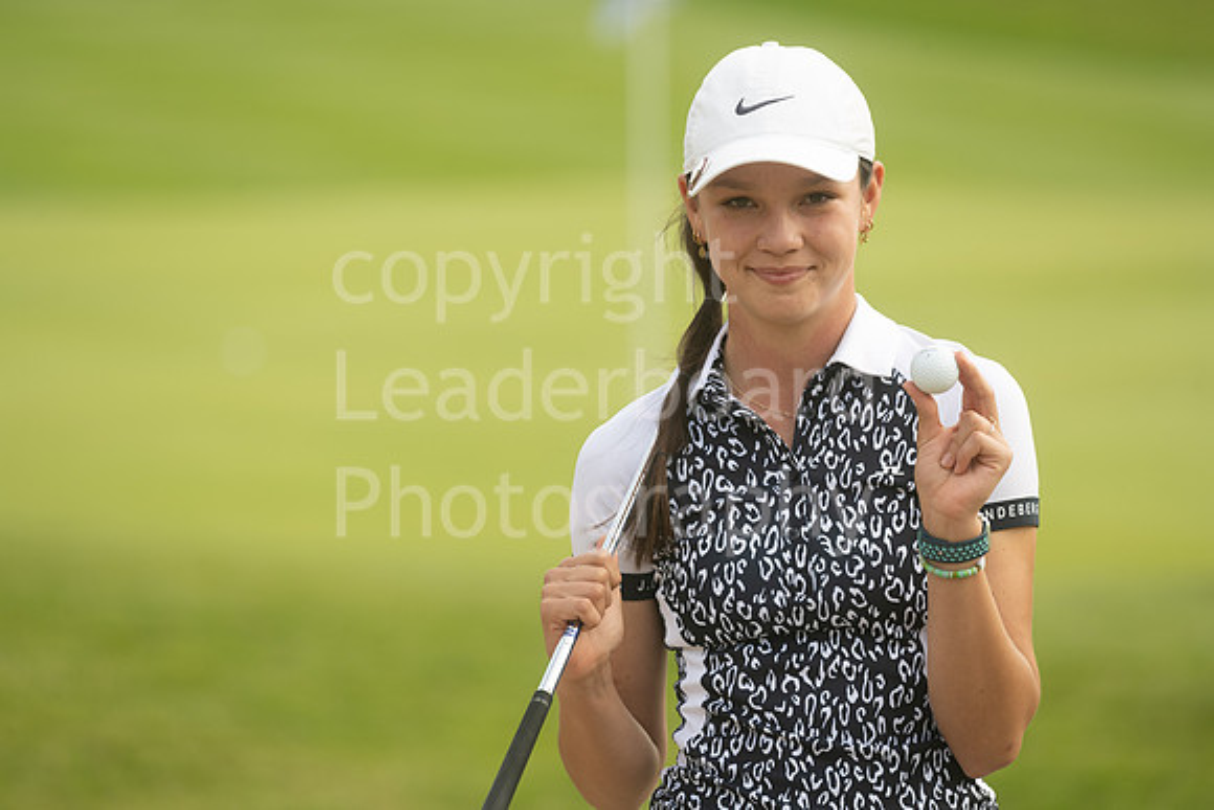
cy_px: 405
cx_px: 607
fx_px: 10119
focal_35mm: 300
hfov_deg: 6.9
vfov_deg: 4.6
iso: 200
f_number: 5.6
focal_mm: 300
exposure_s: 1/250
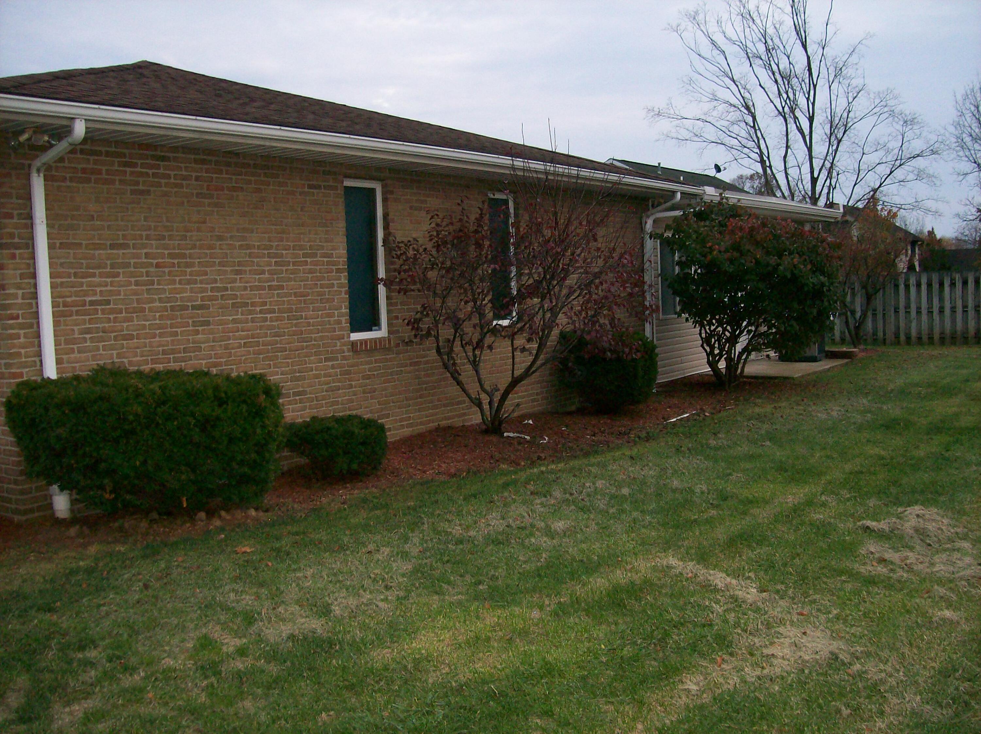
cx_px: 490
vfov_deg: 39.6
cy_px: 367
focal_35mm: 36
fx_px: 1019
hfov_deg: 51.4
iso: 140
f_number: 2.7
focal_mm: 6
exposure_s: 1/64
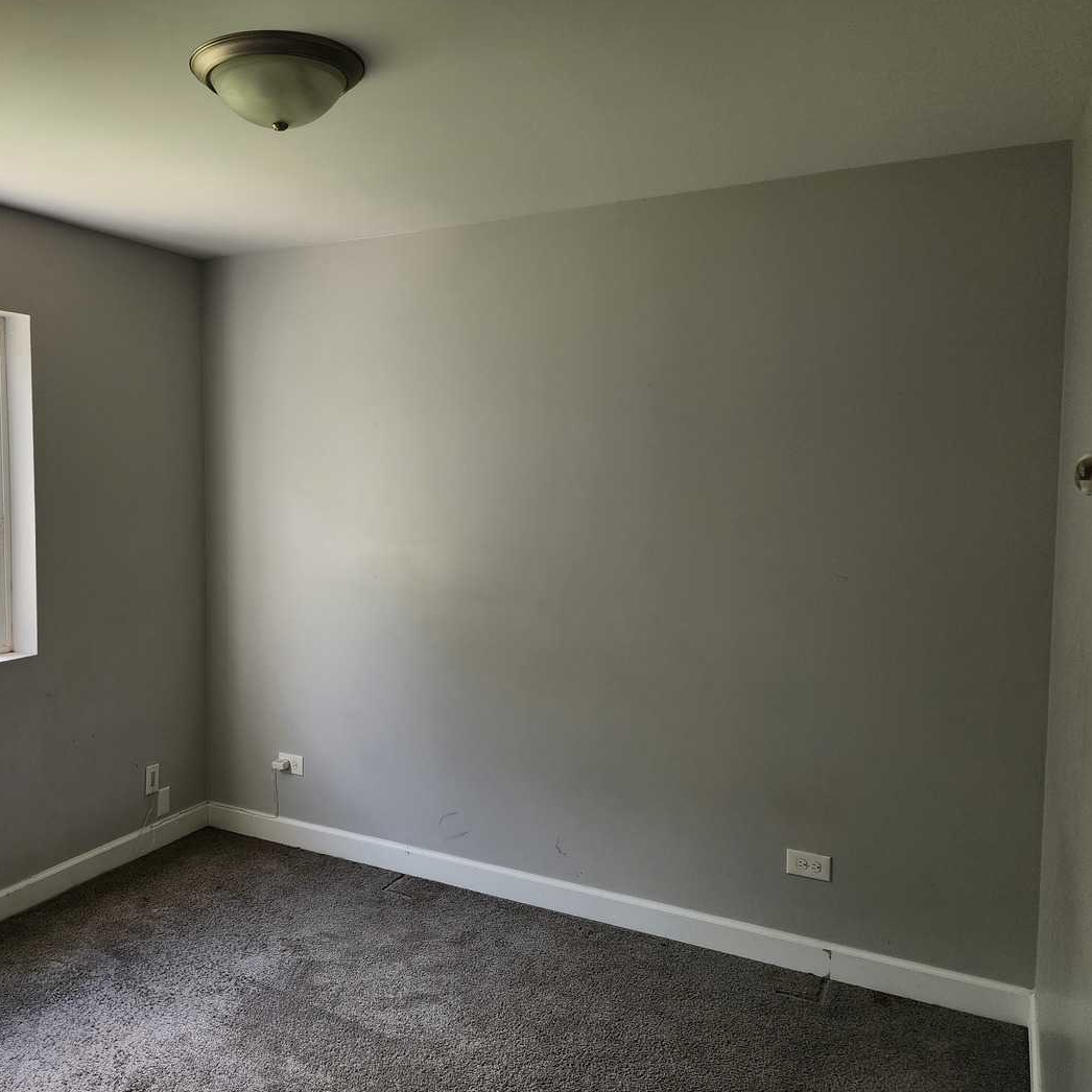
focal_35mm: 28
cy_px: 552
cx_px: 363
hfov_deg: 56.1
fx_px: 999
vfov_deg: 57.3
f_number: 1.8
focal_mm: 6.4
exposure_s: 1/180
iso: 100
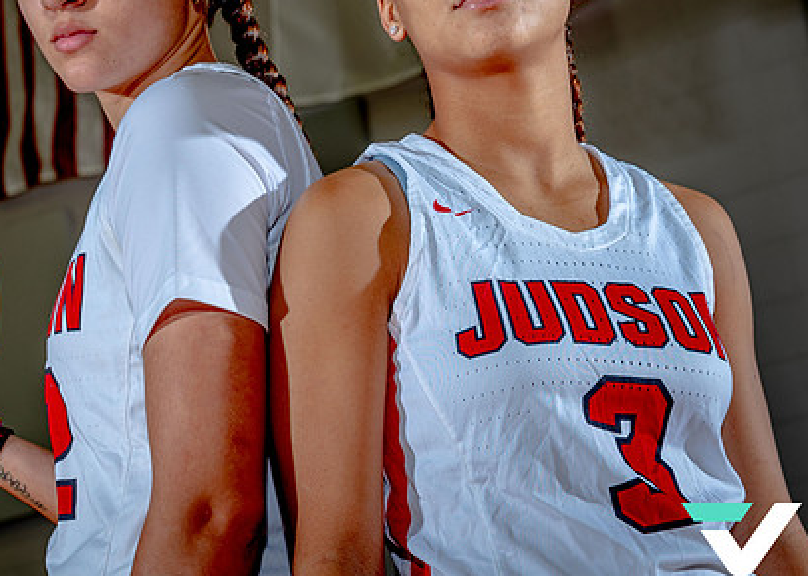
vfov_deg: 14.6
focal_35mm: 98
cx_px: 364
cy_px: 199
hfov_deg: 20.4
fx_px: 2247
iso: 100
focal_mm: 53
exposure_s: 1/90
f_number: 5.6
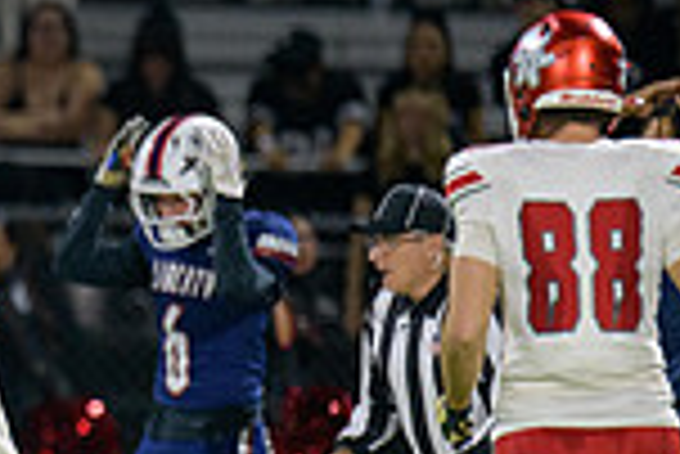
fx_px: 21780
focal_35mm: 1152
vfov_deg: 1.2
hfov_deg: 1.8
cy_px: 429
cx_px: -18
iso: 2000
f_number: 2.8
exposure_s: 1/250
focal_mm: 300
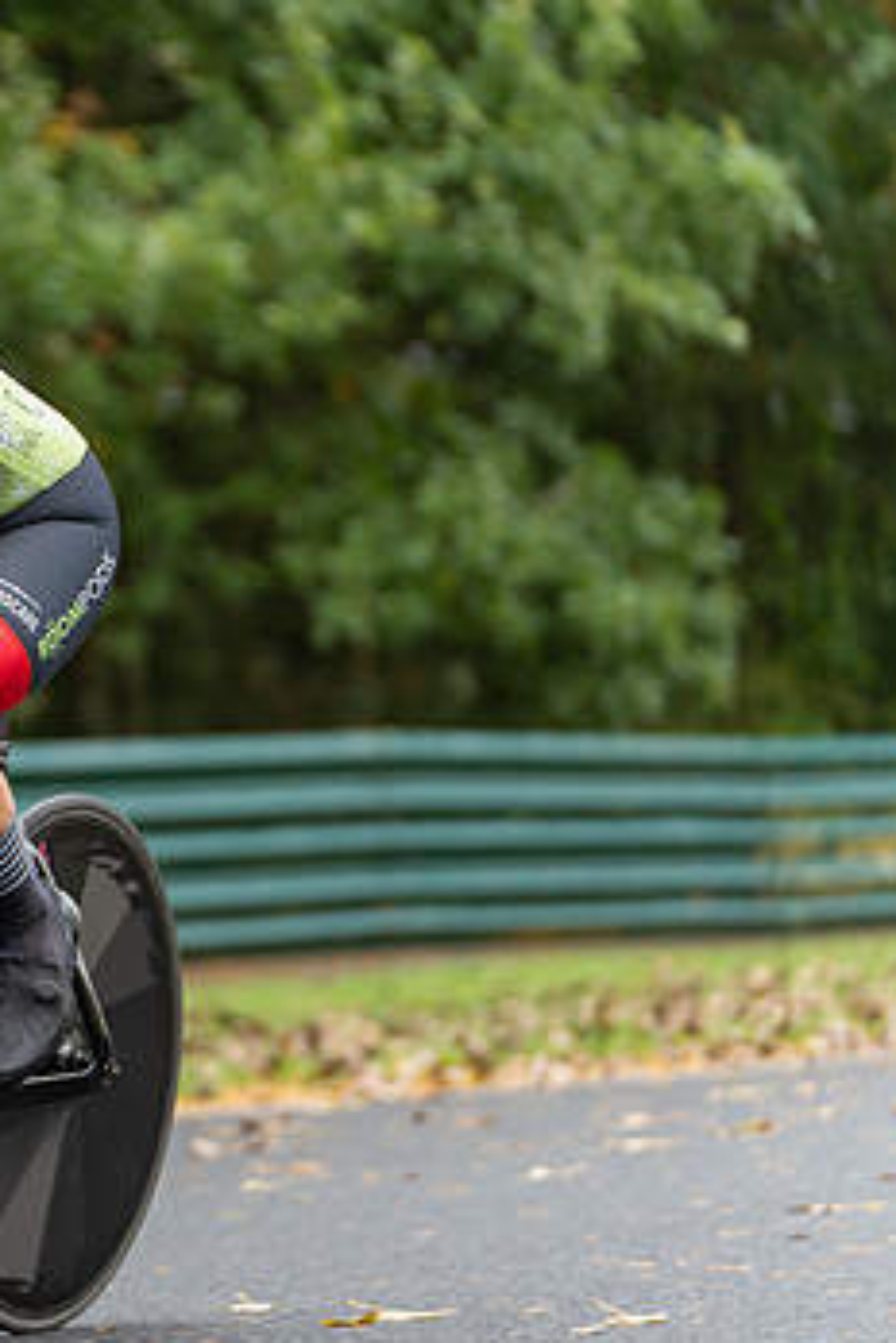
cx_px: -216
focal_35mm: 212
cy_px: 654
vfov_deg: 9.7
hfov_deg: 6.4
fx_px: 7914
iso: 1000
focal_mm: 127
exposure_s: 1/1000
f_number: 2.8
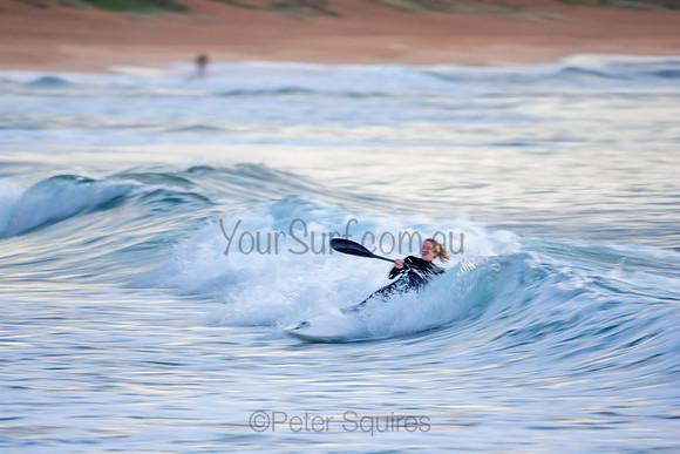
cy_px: 227
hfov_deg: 2.7
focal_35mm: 750
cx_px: 340
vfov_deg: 1.8
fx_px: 14169
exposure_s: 1/50
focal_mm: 500
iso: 140
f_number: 5.6
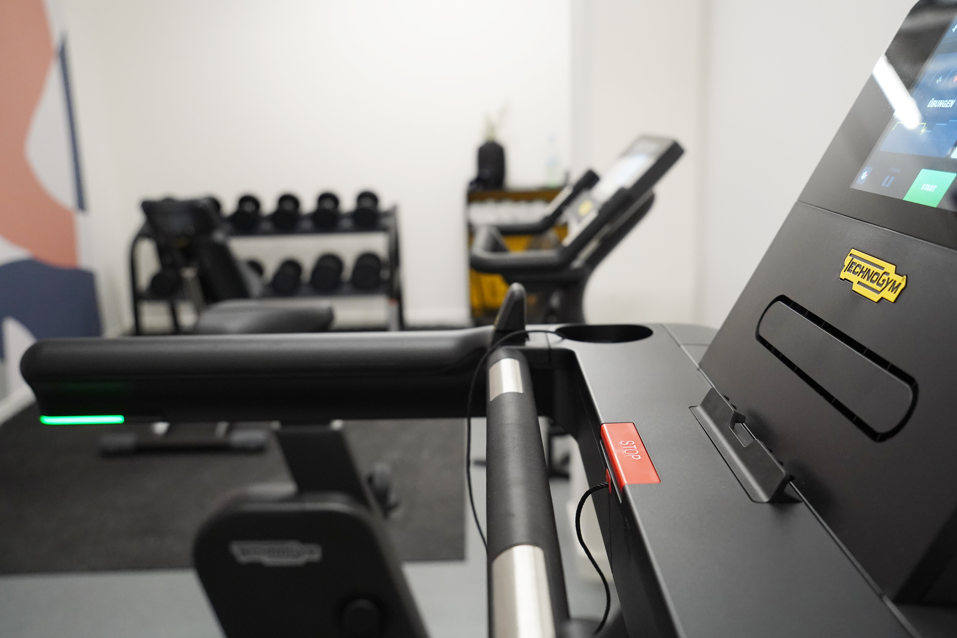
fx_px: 904
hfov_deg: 55.8
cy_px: 319
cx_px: 478
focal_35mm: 34
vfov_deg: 38.9
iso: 5000
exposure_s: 1/160
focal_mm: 34
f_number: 4
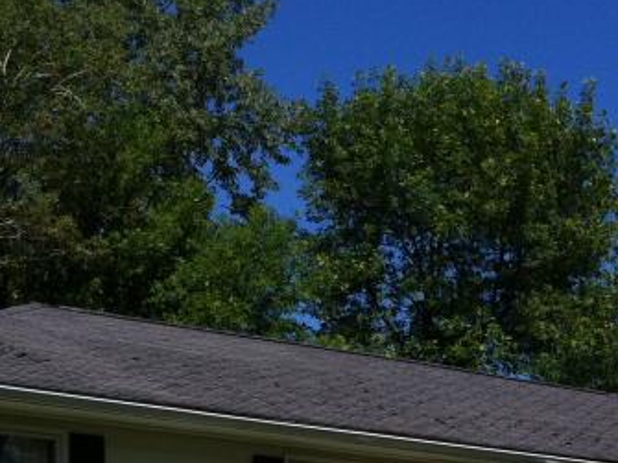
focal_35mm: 107
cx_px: 354
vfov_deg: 13.5
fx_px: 1910
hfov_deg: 18.4
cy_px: 552
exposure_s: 1/1552
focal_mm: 3.85
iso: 80
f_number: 2.8
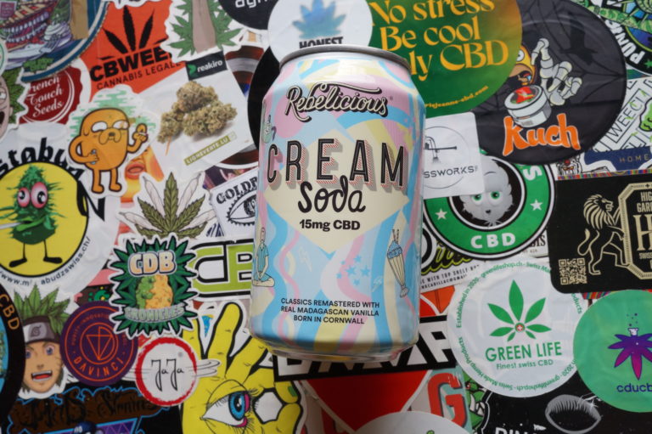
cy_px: 217
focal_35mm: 33
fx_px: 597
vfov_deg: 39.9
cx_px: 326
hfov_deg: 57.3
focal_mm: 22
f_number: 11
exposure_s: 1/15
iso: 400
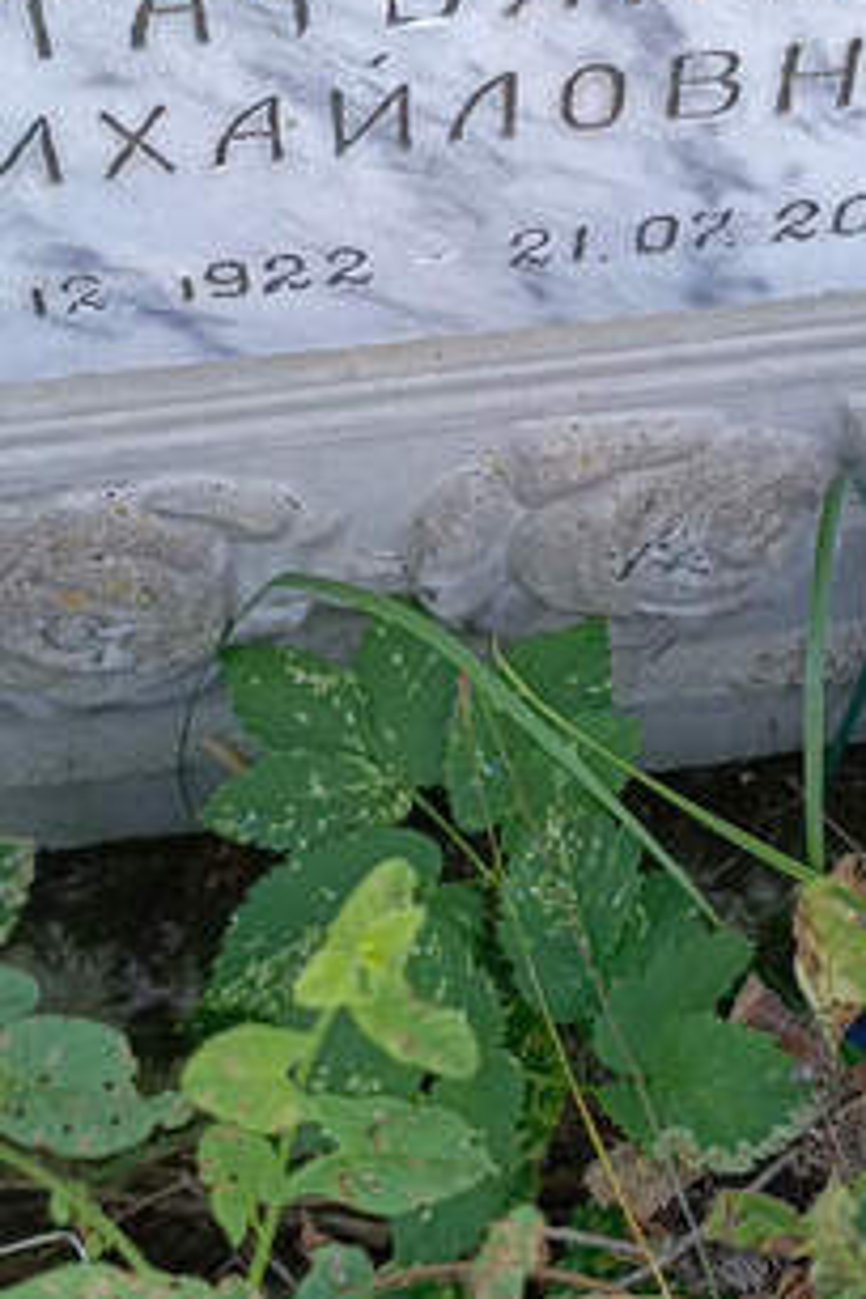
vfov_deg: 29.3
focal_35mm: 68
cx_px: 577
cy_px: 361
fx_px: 2453
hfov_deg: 20.0
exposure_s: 1/100
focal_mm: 4.76
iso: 161
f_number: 1.69
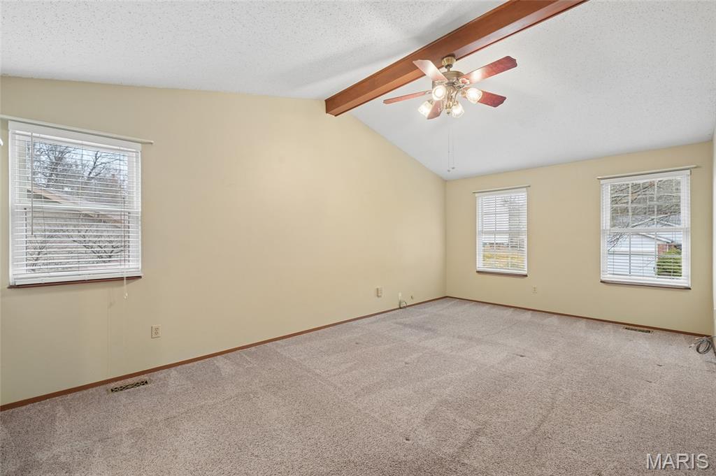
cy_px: 238
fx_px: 298
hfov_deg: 100.4
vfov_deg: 77.2
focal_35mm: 15
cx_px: 358
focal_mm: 15
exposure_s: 1/20
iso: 400
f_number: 8
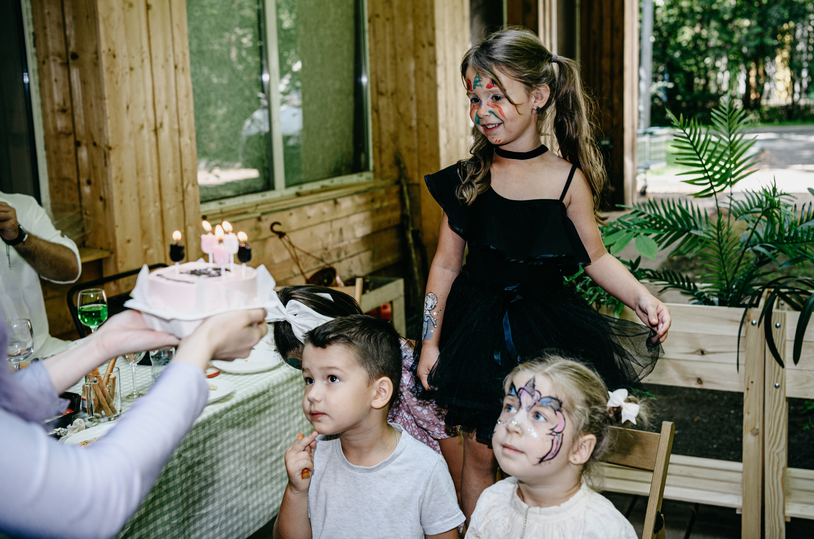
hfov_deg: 43.9
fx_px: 1008
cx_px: 453
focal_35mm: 45
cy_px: 237
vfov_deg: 29.9
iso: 320
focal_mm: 40
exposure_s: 1/160
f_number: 3.5
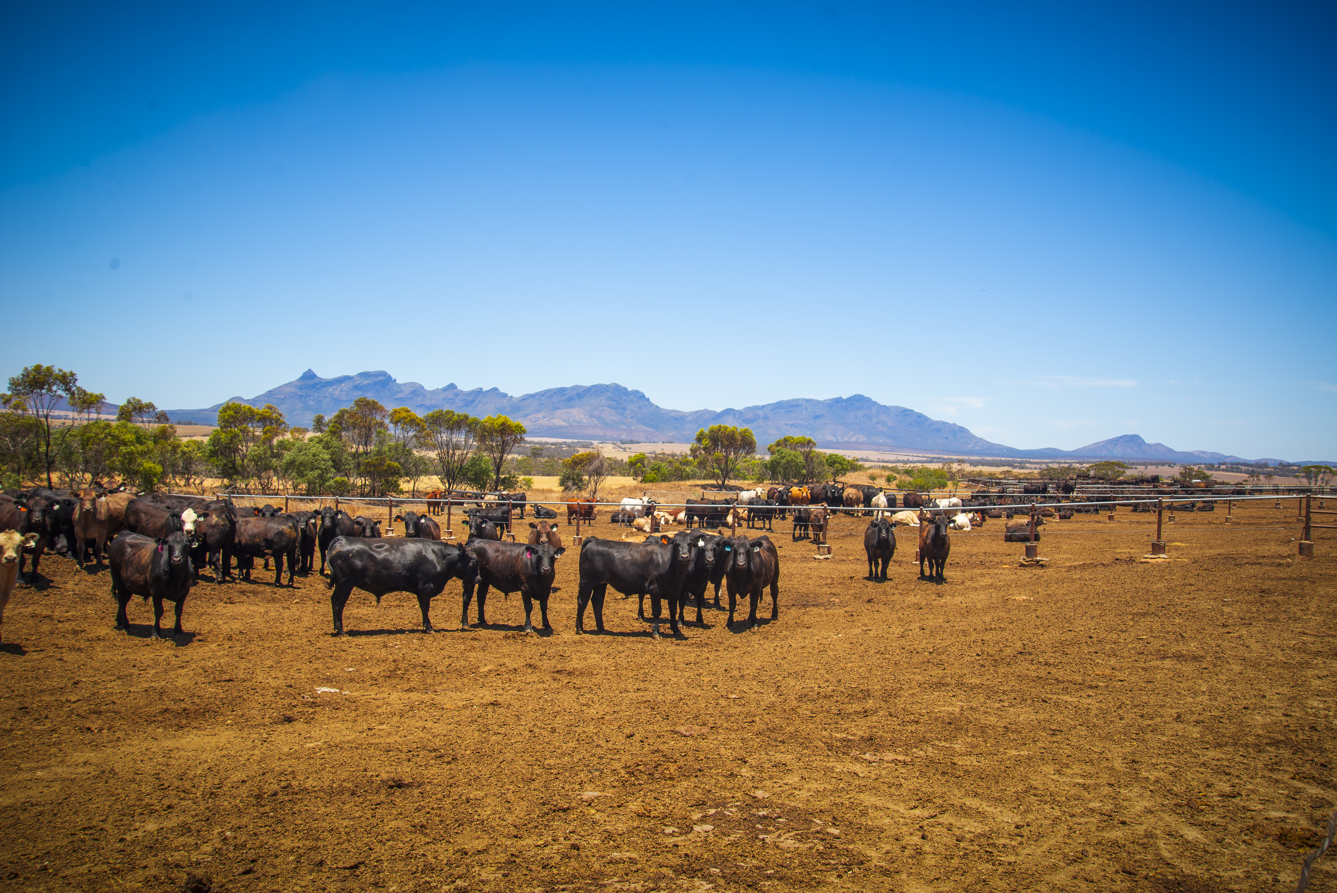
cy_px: 446
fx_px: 1189
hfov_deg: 58.7
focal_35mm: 32
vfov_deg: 41.1
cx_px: 668
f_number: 9
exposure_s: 1/320
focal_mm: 32
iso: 100
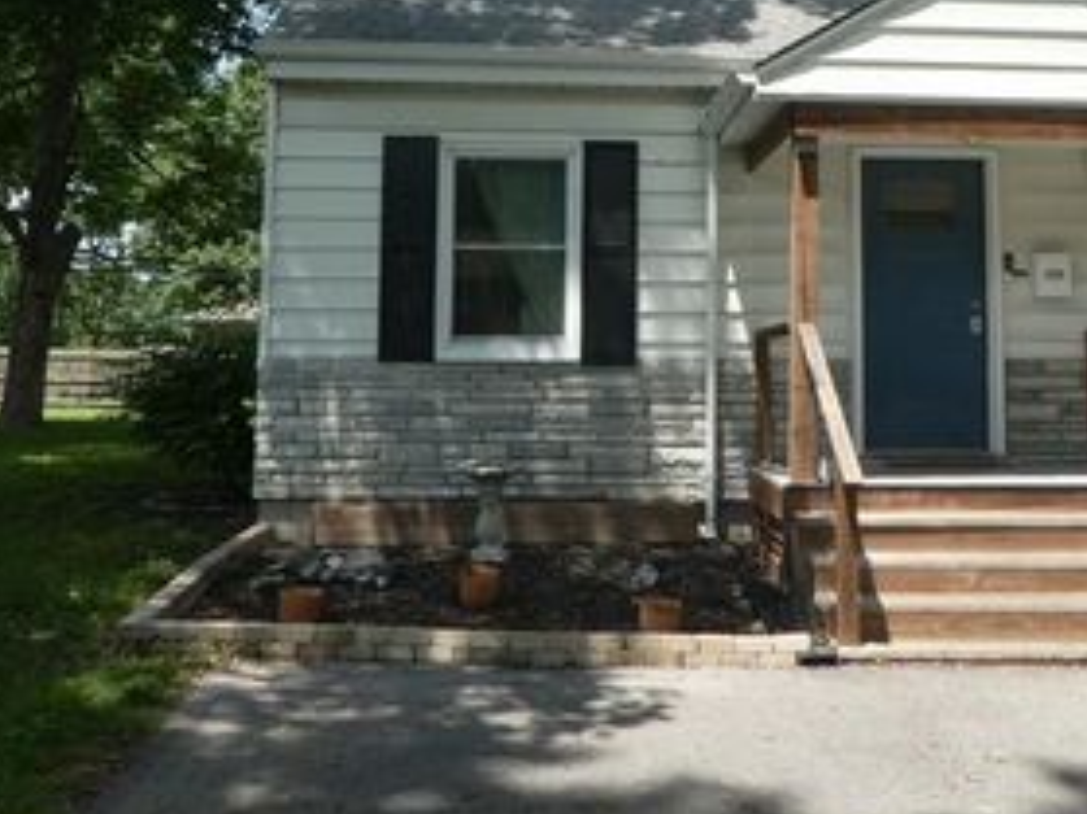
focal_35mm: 43
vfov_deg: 33.0
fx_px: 1350
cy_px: 216
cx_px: 635
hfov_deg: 43.7
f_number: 3.3
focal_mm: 4.3
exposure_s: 1/500
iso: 80
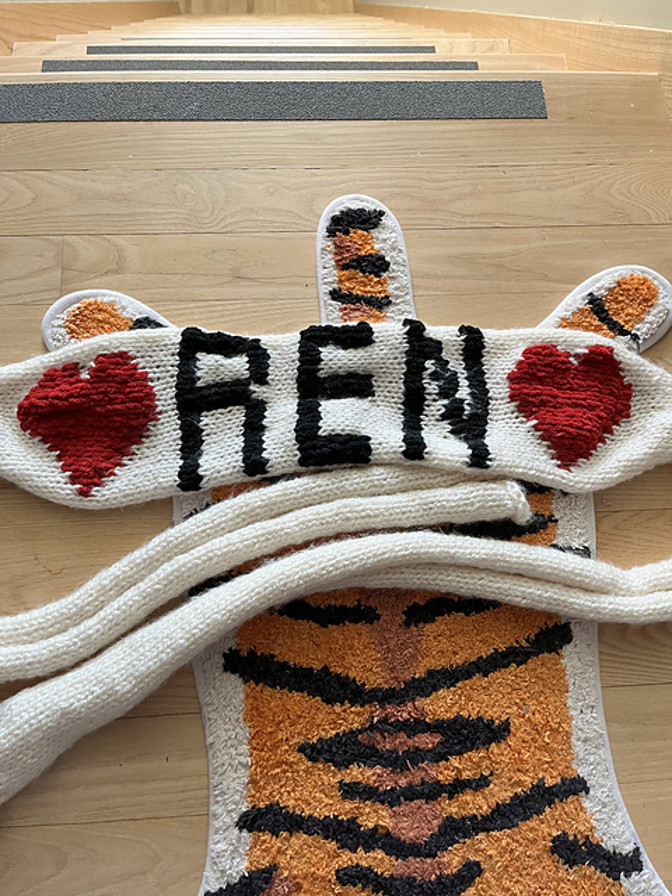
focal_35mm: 26
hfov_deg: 53.1
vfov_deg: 67.3
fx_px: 673
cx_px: 336
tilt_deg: -73.7
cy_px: 448
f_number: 1.6
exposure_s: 1/69
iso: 125
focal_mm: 5.1
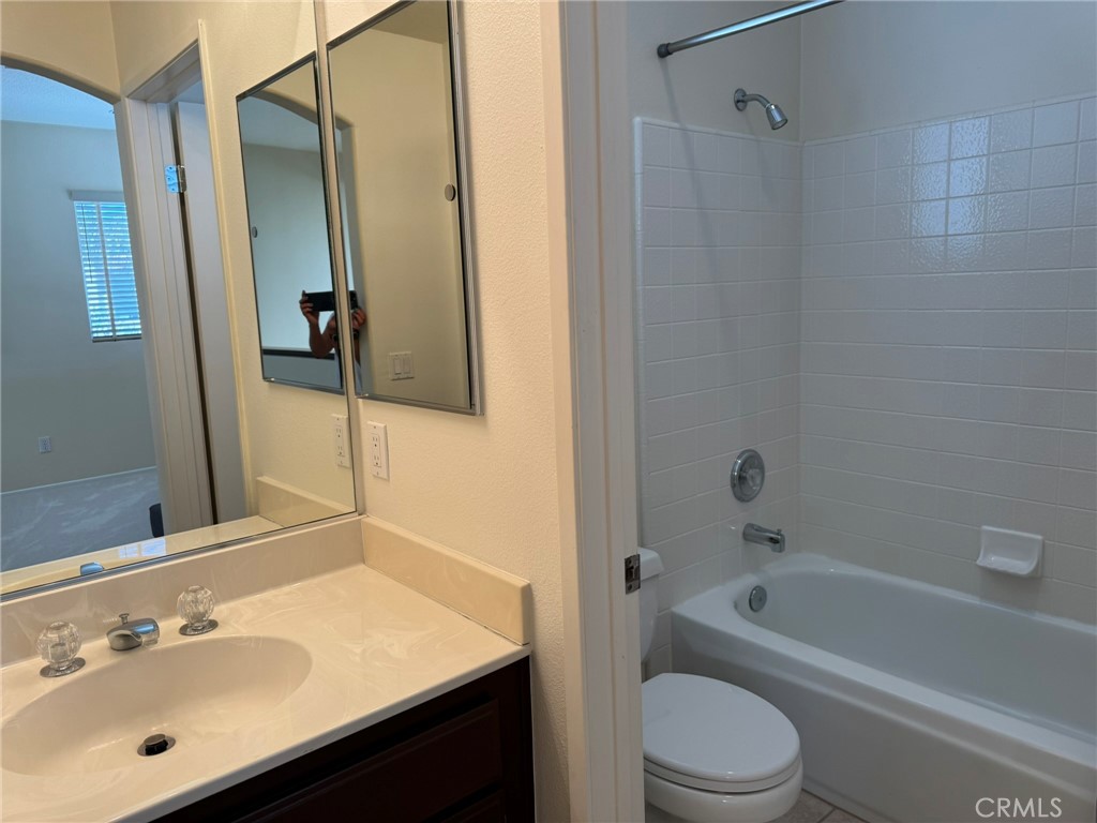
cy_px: 412
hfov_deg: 71.6
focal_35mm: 24
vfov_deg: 56.8
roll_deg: +1.7
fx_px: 761
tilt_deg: -8.8
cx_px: 548
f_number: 1.78
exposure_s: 1/120
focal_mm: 6.76
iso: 100
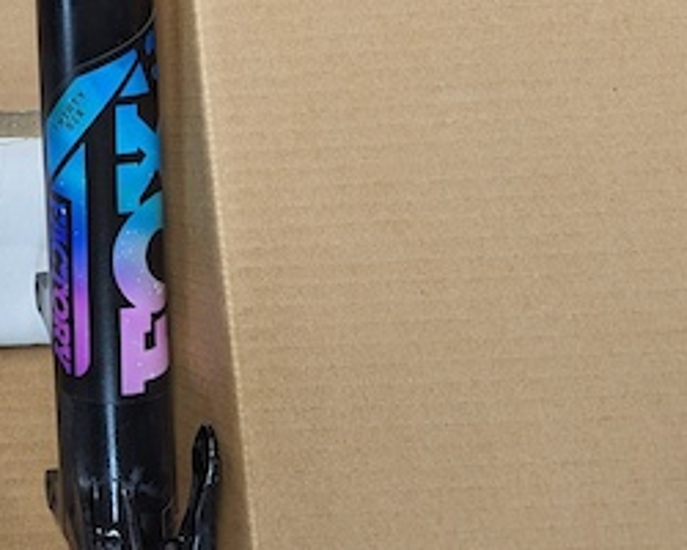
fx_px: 1525
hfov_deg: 23.8
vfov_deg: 17.6
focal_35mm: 75
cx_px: -69
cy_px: -352
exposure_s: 1/30
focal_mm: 6.81
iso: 42
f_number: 1.85
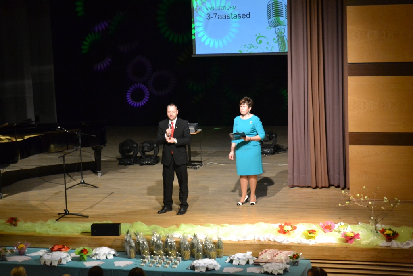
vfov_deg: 16.6
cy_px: 138
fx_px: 947
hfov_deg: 24.6
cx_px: 206
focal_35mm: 82
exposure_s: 1/60
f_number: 5.6
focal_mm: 55
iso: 2500
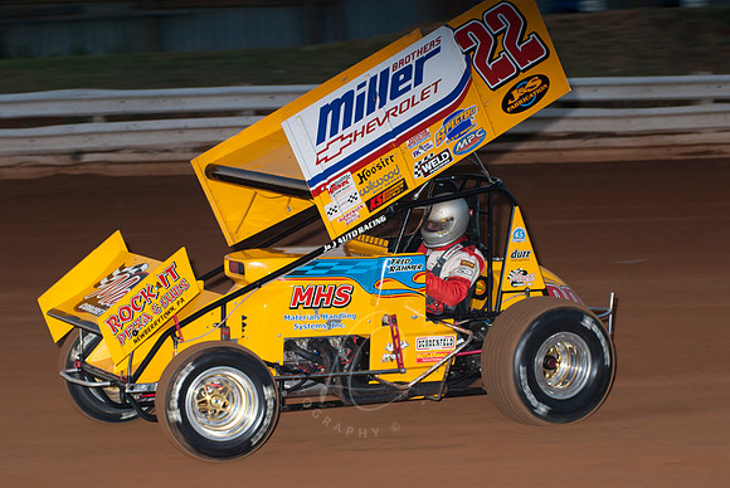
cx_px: 365
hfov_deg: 17.0
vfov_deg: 11.4
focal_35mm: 120
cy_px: 244
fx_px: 2436
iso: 200
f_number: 4
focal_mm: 80
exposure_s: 1/400
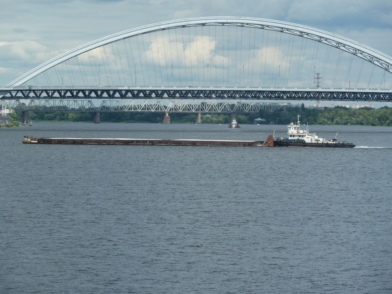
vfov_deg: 8.8
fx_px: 1914
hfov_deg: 11.7
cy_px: 147
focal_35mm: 169
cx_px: 196
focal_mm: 27.8
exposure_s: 1/500
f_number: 5
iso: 80
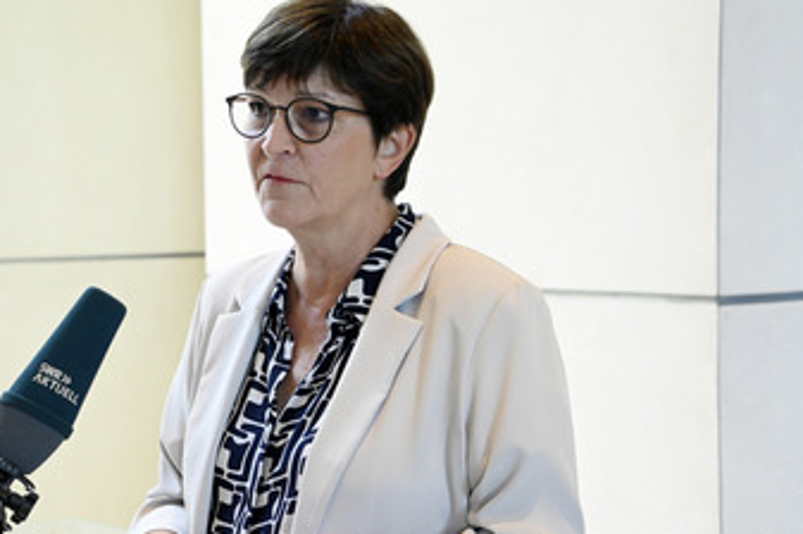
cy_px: 317
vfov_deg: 16.4
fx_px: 1850
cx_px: 351
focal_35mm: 83
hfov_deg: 24.5
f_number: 5.6
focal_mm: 62
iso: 5000
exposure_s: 1/125
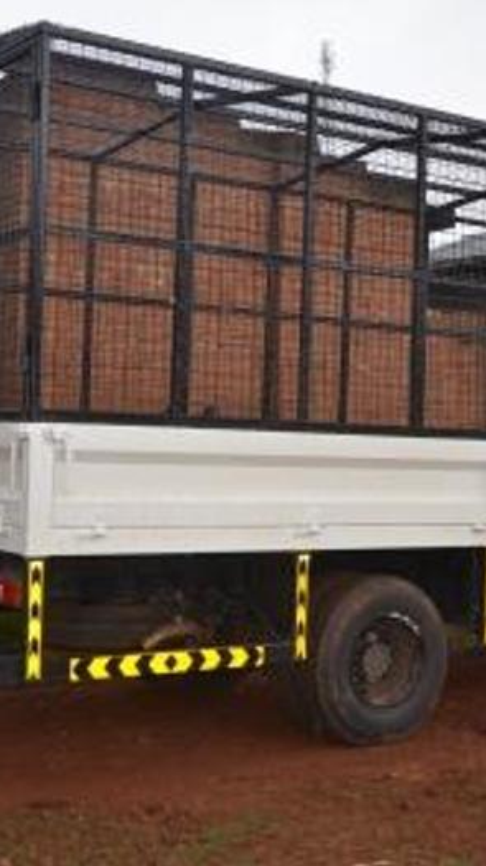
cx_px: 303
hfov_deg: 20.1
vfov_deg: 35.0
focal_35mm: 60
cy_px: 434
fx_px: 1371
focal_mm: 25
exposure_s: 1/200
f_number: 4
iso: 200
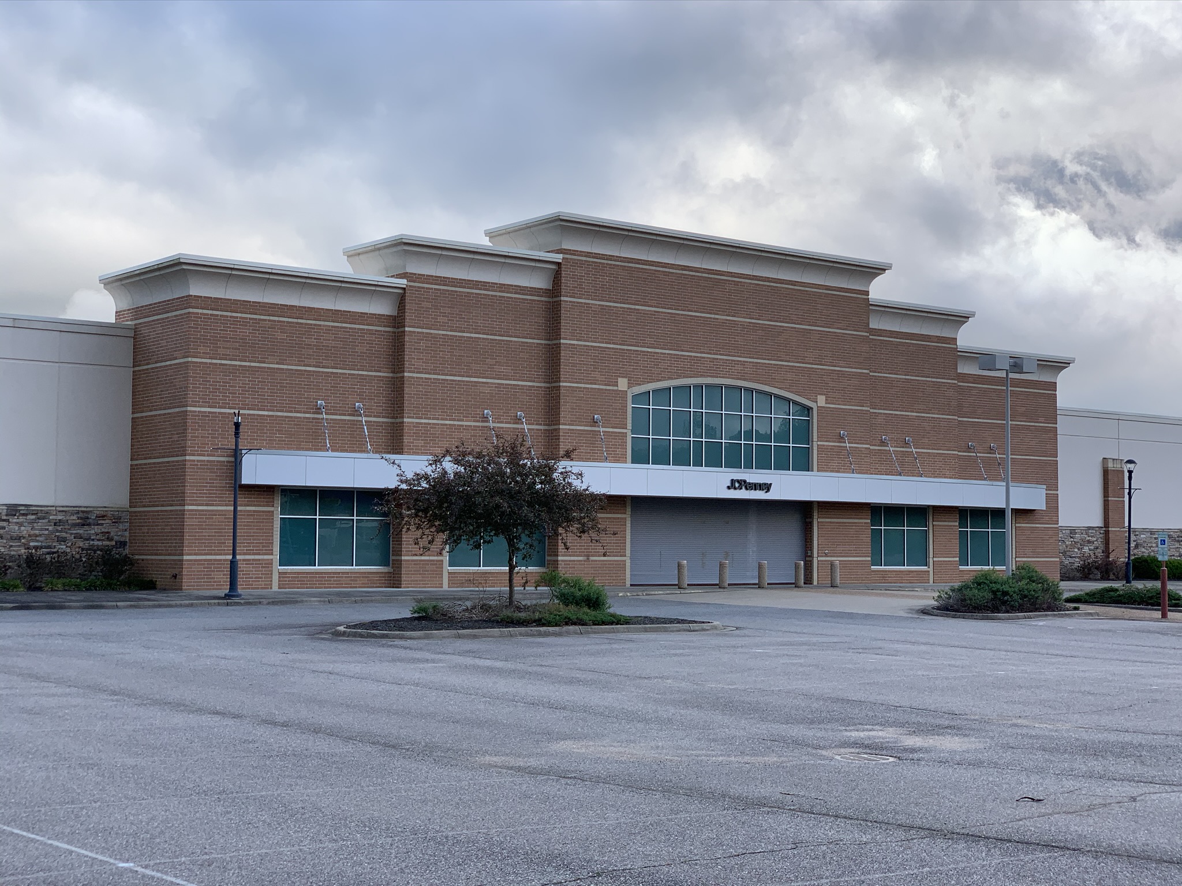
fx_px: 1776
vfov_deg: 28.0
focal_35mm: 52
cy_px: 443
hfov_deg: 36.8
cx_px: 591
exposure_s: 1/249
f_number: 2.4
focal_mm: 6
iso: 16
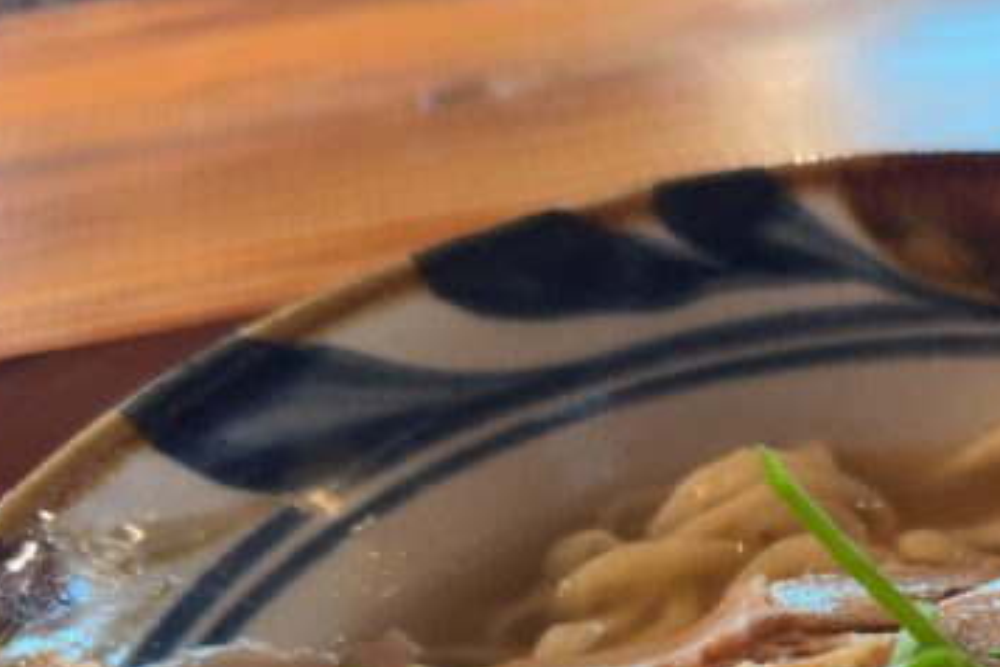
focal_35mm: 56
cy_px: 832
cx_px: 944
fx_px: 1555
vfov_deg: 22.1
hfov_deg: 33.3
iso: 500
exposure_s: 1/60
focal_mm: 6.76
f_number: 1.78
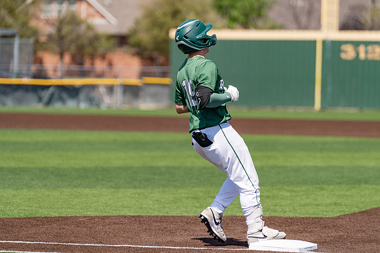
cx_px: 187
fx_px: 2372
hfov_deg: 9.2
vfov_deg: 6.1
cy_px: 127
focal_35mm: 225
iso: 320
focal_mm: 216
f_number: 4
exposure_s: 1/3200
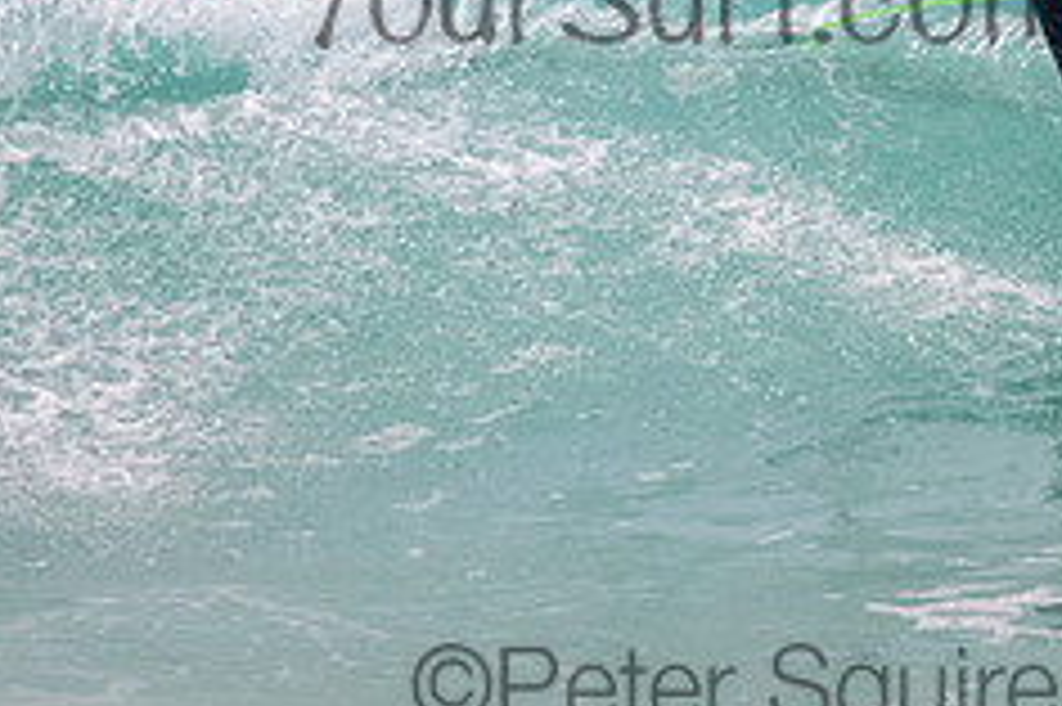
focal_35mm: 1966
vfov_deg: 0.7
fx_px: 57955
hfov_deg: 1.0
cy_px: -61
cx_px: 760
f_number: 11
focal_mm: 800
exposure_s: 1/2000
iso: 1600
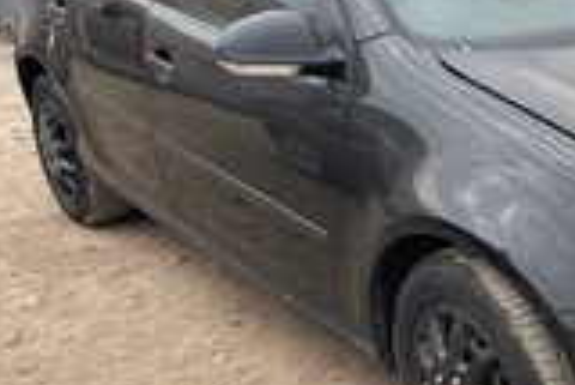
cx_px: 553
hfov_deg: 31.7
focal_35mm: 59
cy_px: 219
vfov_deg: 23.0
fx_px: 943
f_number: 1.6
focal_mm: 4.2
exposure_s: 1/1795
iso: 32
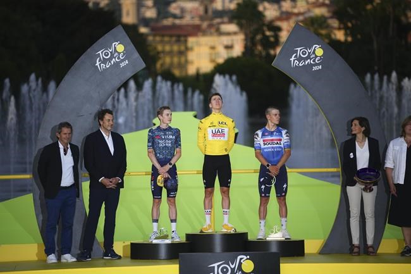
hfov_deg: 10.3
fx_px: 2283
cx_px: 206
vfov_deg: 6.9
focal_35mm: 200
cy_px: 137
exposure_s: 1/4000
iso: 500
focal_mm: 200
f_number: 2.8
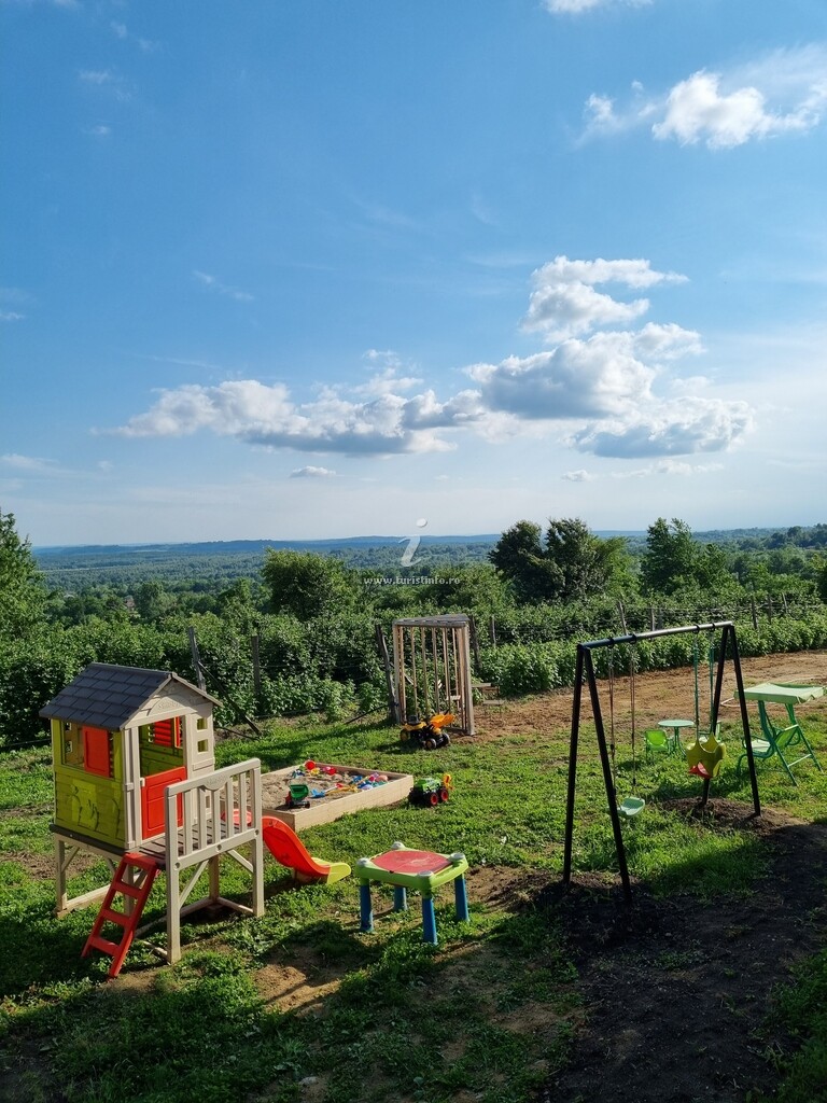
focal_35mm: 26
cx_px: 414
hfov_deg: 53.1
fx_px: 828
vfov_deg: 67.3
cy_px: 552
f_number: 1.8
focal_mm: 5.4
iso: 50
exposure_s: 1/4608
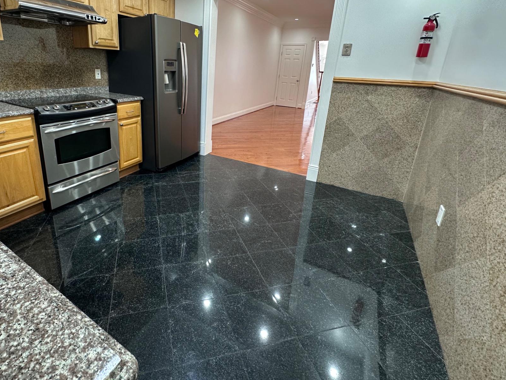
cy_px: 141
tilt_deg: -15.6
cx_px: 202
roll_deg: -2.2
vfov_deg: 70.4
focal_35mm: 18
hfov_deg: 86.6
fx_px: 263
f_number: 2.2
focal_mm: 2.22
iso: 160
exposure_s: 1/60
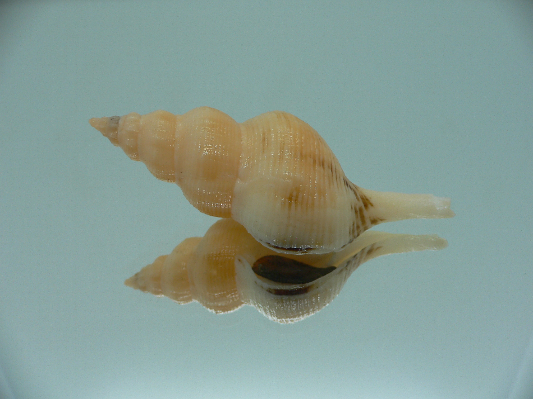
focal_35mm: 35
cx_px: 266
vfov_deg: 40.7
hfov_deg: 52.6
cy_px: 200
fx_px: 539
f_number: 2.8
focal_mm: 4.6
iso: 80
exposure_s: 1/60
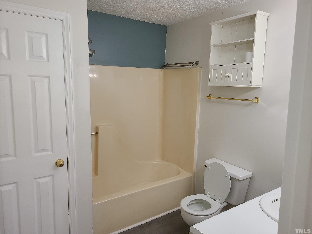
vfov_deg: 53.1
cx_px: 156
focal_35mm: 26
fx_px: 234
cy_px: 117
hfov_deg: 67.3
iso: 64
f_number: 1.8
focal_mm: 5.4
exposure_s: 1/120
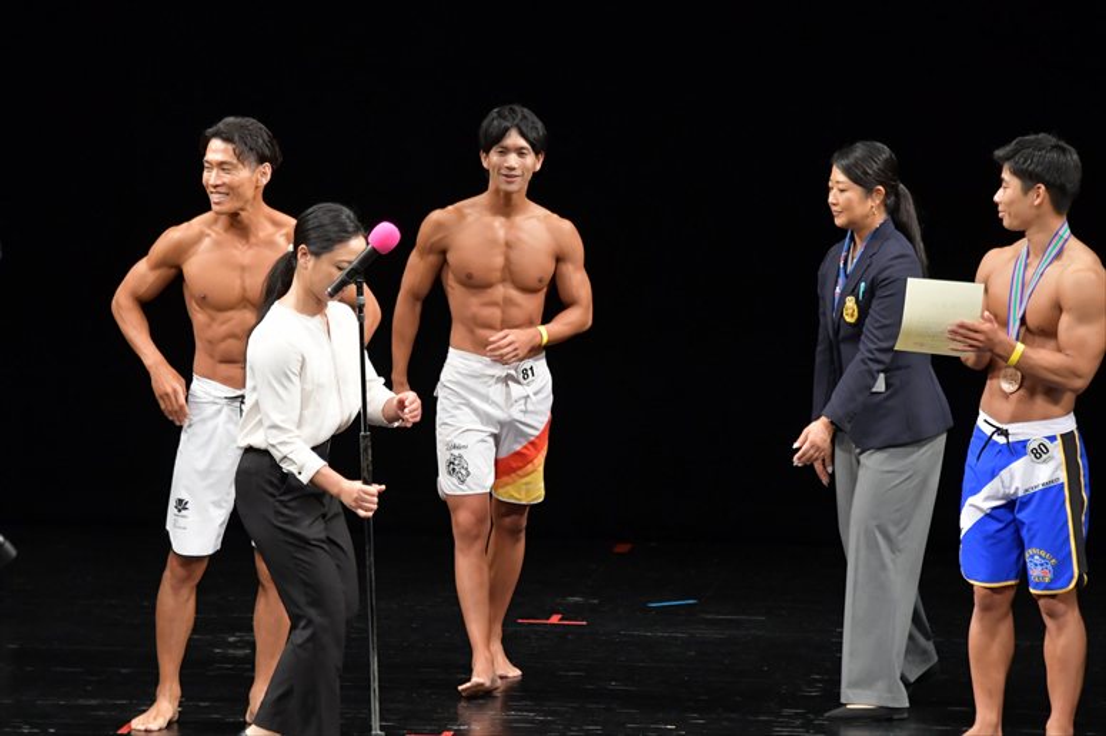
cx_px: 553
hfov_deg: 7.6
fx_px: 8291
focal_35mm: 270
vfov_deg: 5.1
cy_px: 368
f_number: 5.6
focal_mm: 180
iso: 3200
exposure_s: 1/400
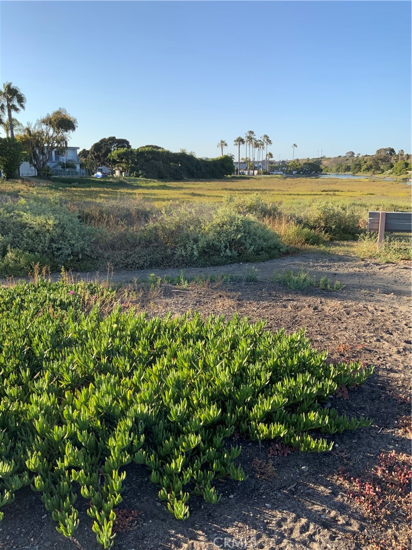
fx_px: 460
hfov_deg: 48.2
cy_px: 275
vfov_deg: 61.7
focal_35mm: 29
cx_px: 206
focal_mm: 3
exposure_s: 1/1168
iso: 16
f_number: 1.8
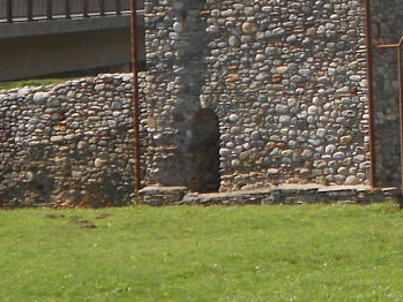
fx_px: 1968
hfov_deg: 11.2
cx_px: 615
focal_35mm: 169
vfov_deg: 8.7
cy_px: -92
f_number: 4.5
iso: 80
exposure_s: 1/500
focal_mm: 9
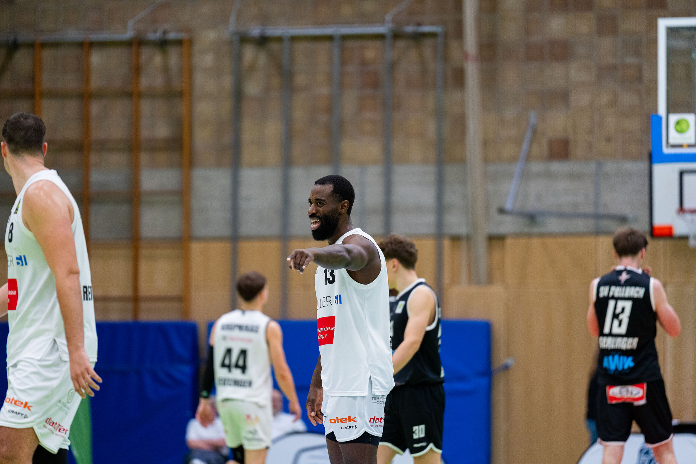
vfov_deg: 6.9
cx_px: 348
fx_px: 3866
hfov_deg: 10.3
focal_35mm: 200
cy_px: 232
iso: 2000
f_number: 2.8
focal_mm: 200
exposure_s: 1/800
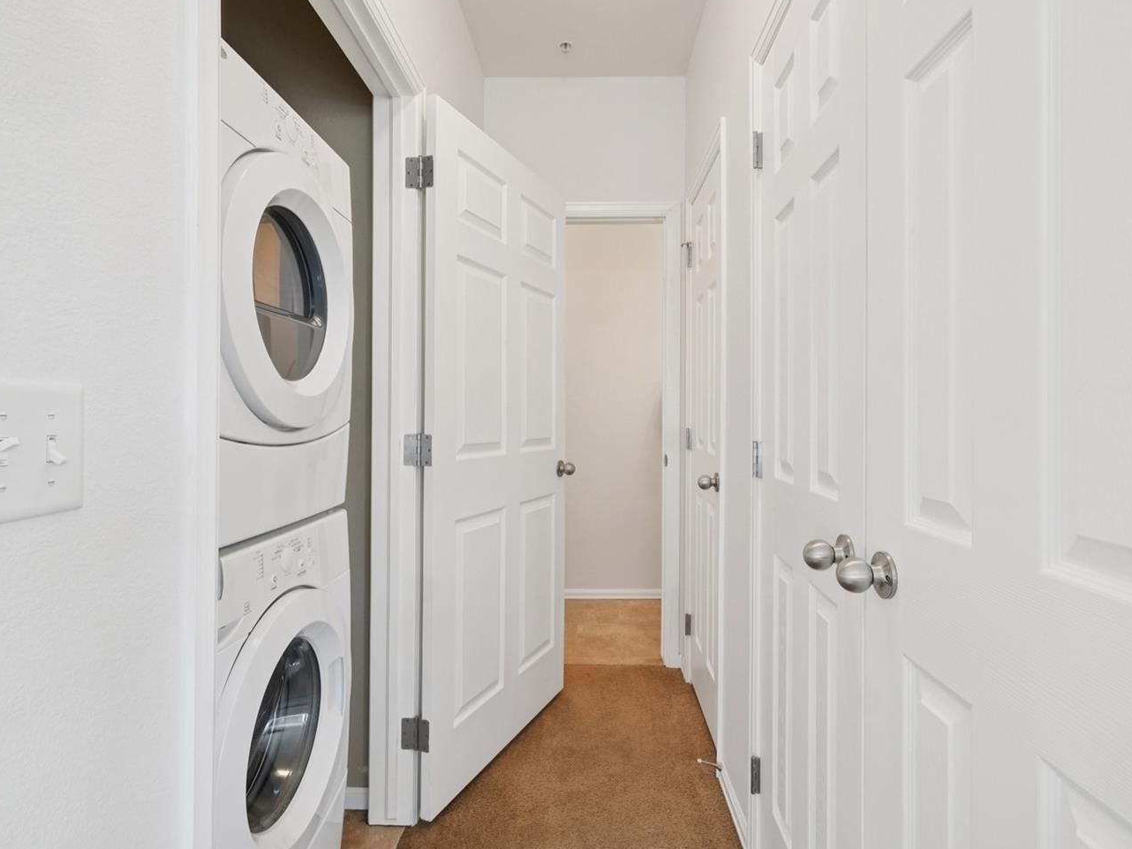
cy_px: 406
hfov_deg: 87.8
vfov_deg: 71.5
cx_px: 568
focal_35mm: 18
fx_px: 589
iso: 800
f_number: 8
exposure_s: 1/13
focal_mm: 10
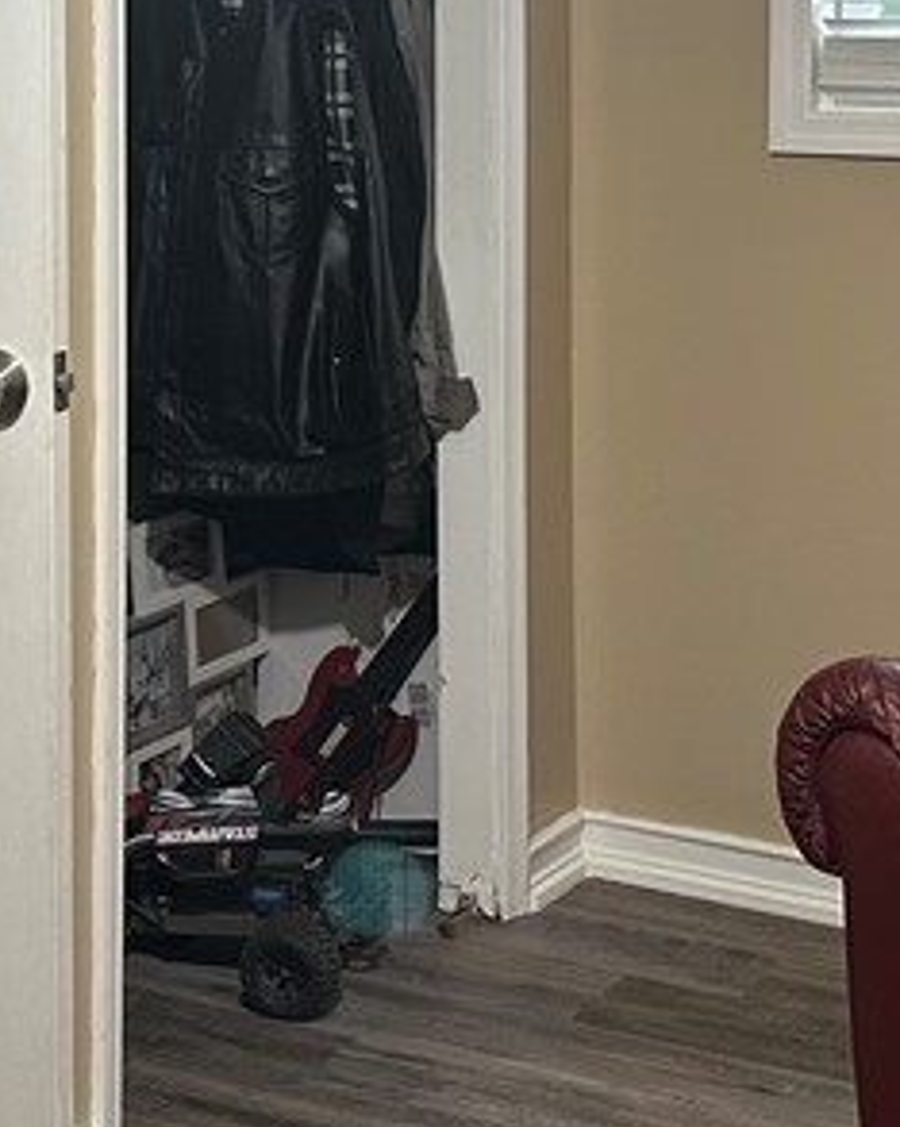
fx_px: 2733
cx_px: 300
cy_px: 31
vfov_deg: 22.5
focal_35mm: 82
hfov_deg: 18.6
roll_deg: -0.2
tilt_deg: -1.1
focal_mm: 6.86
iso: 200
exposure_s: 1/120
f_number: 1.78
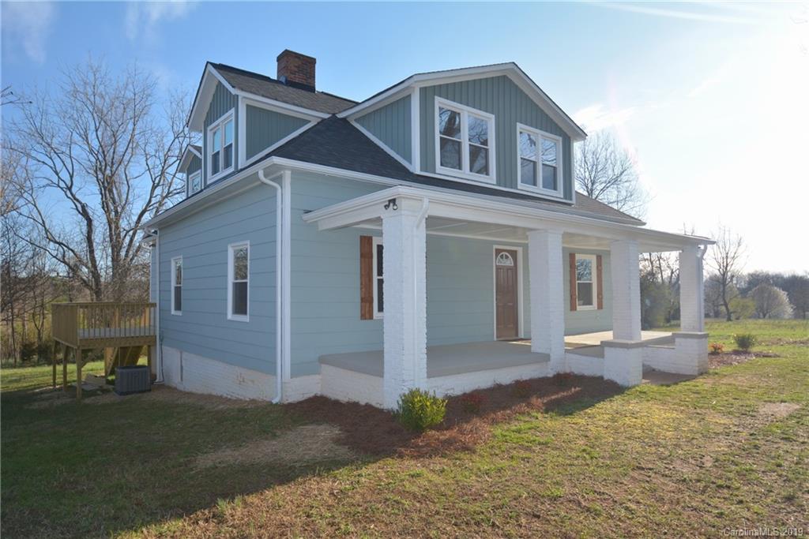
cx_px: 404
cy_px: 270
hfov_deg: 77.3
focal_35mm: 22
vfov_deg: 56.2
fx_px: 506
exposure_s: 1/250
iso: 320
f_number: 8
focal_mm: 15
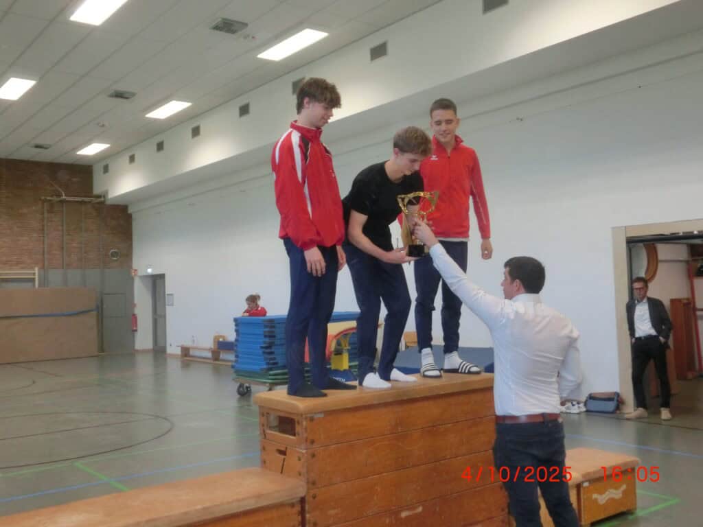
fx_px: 670
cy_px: 264
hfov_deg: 55.4
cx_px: 352
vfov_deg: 42.9
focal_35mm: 33
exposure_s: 1/80
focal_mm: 5.9
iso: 400
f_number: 3.7
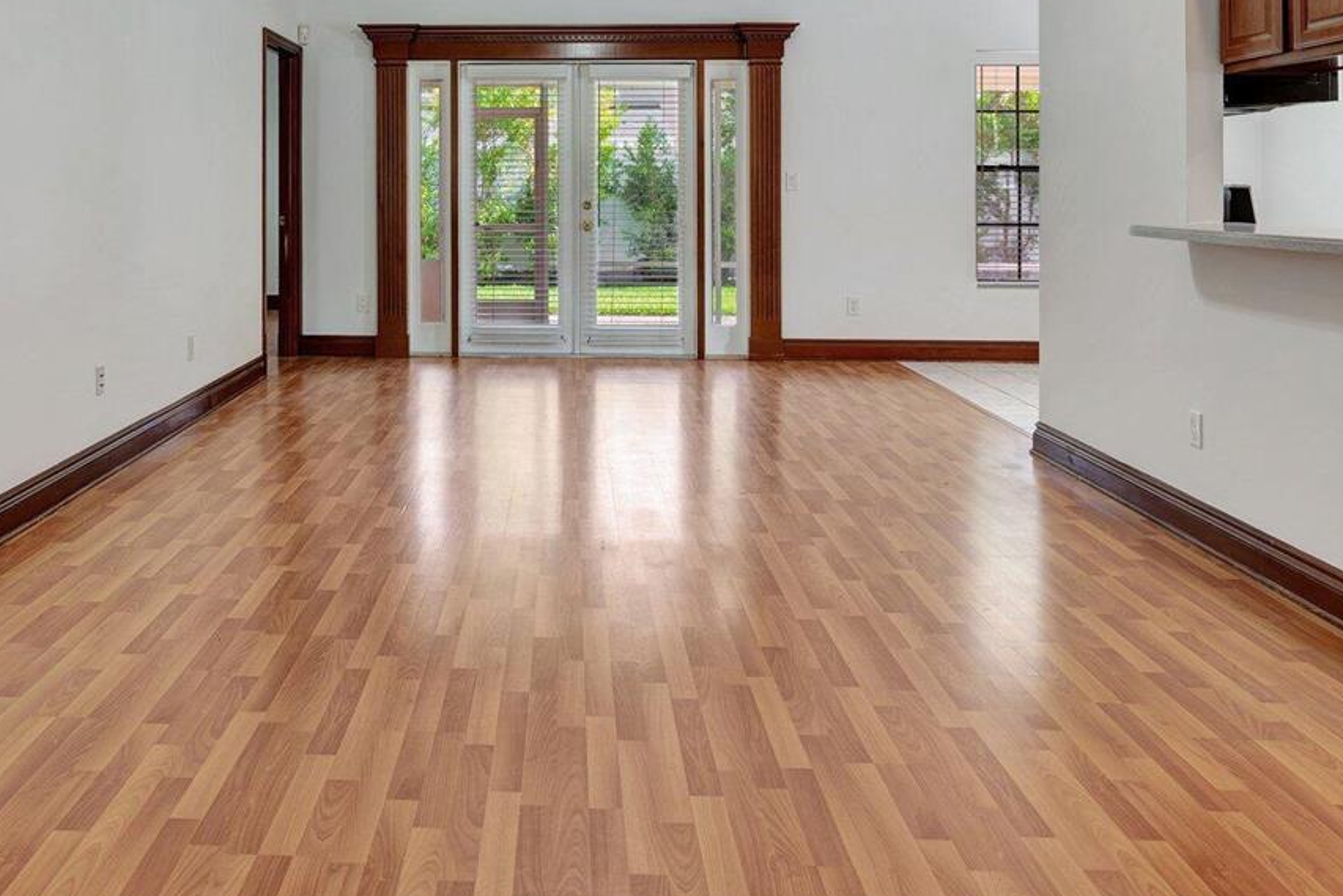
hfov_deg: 61.3
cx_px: 523
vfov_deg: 41.9
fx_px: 1119
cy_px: 194
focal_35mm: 30
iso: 100
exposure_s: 1/5
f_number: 5.6
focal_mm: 16
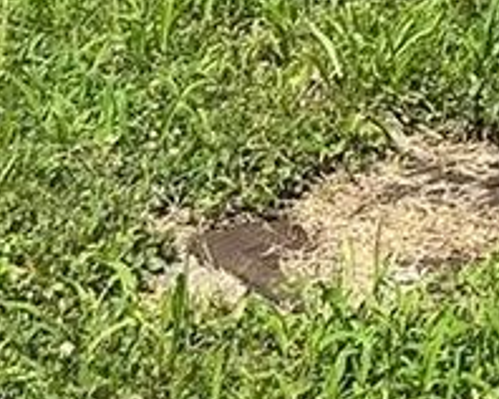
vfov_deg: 8.0
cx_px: 1006
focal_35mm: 175
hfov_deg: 10.2
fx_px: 2582
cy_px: -630
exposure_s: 1/3521
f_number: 1.6
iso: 50
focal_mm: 5.1
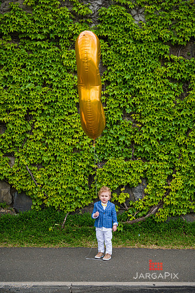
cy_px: 146
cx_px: 98
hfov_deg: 24.1
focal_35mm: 56
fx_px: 456
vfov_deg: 35.7
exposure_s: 1/640
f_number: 4.5
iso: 200
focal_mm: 56
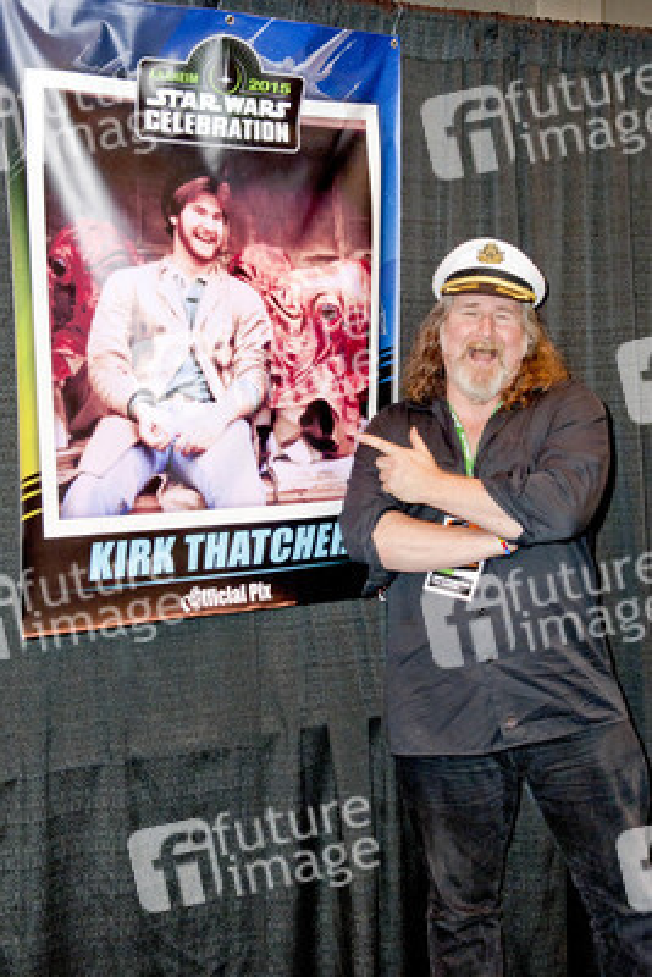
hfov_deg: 35.1
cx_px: 326
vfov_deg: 50.7
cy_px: 488
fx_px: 1031
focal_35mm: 38
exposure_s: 1/400
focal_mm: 38
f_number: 4
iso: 500
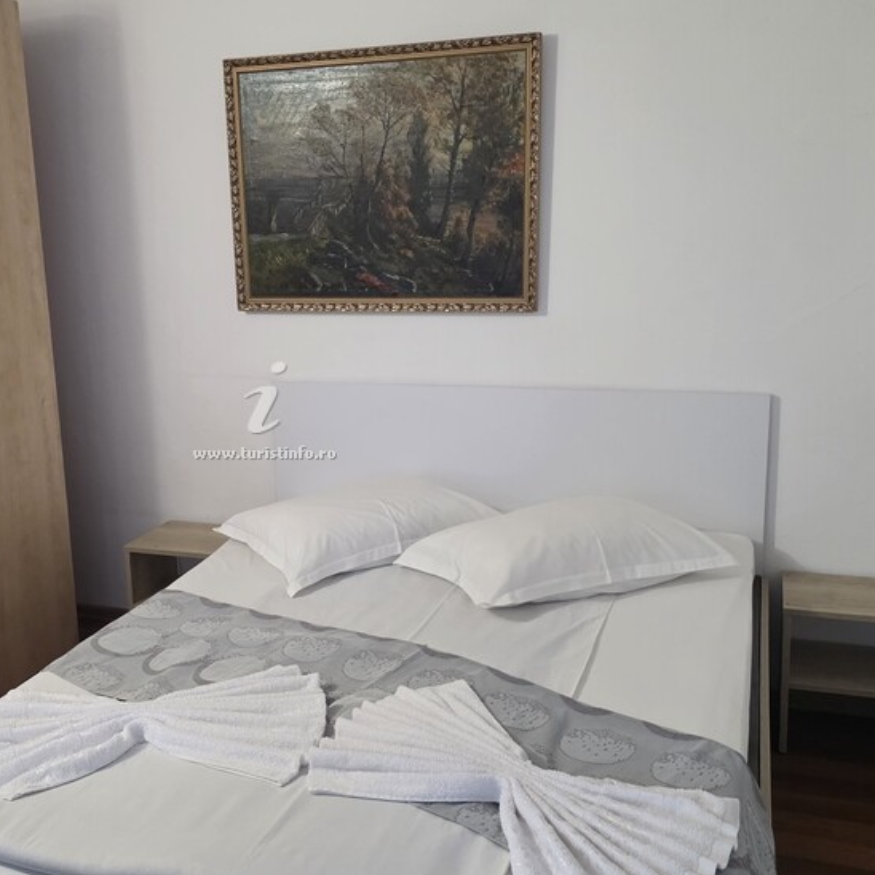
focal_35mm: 38
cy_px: 434
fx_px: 1087
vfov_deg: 43.9
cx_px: 291
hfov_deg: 43.2
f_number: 1.7
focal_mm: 6.3
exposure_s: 1/100
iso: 1000
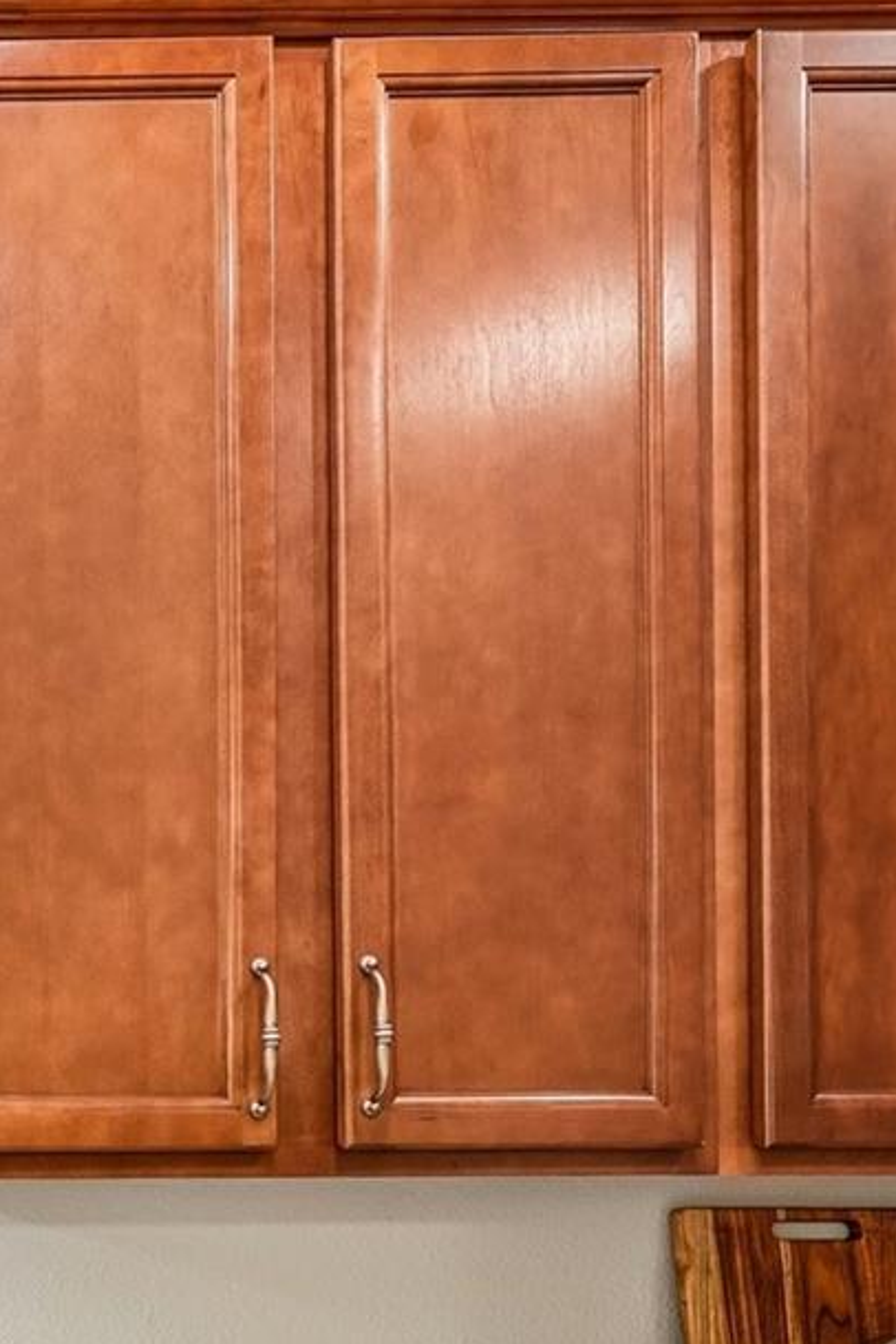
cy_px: 1079
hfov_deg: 24.5
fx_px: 1568
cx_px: -463
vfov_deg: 44.1
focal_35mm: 42
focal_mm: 16
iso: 400
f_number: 8
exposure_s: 1/8
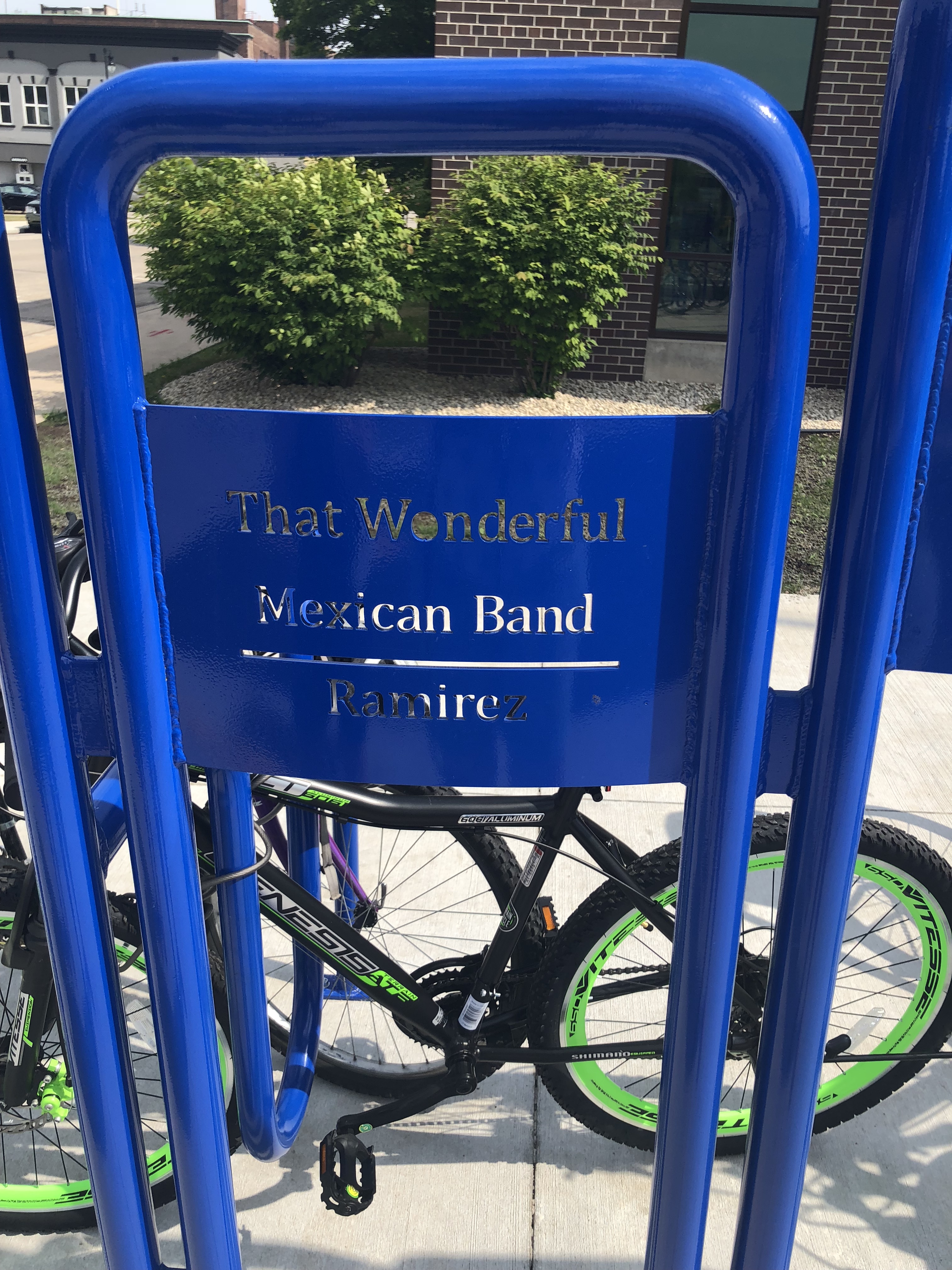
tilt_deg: -19.3
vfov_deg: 63.4
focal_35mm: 28
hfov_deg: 49.7
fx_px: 1027
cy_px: 635
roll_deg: -0.2
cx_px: 476
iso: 20
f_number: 1.8
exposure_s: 1/1412
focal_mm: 3.99
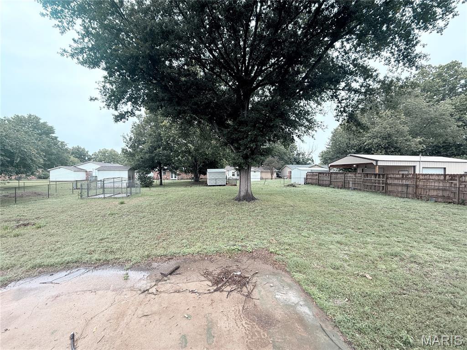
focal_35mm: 14
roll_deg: -0.4
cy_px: 175
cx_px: 234
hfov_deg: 102.1
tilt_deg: +0.0
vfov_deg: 85.7
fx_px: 189
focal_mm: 2.22
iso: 64
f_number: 2.2
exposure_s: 1/198
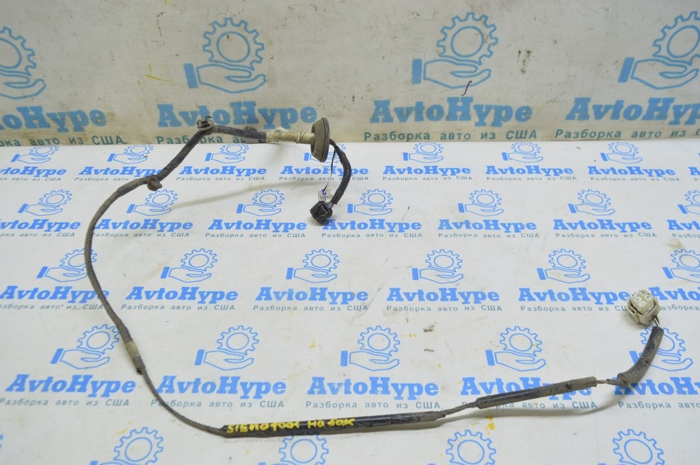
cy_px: 232
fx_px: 583
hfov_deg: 62.0
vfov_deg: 43.5
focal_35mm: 30
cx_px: 350
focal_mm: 20
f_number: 5.6
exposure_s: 1/20
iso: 400
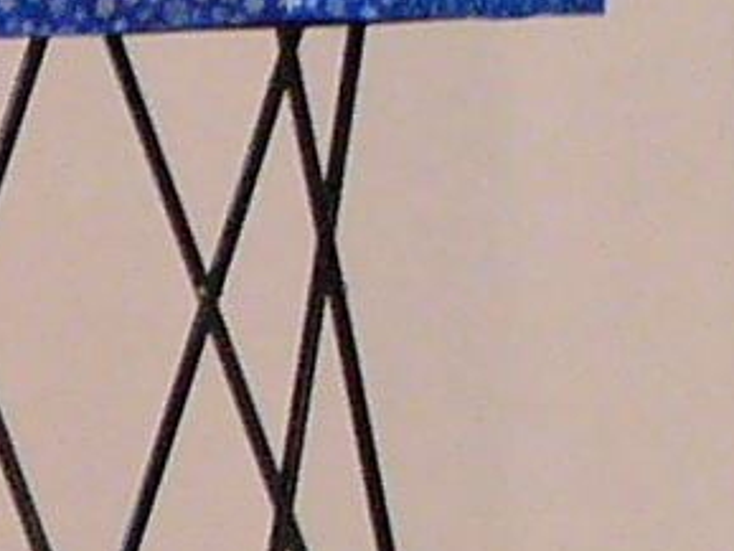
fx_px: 14022
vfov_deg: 2.2
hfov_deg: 2.9
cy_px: -307
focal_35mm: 661
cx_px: -1788
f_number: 2.8
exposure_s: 1/40
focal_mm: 13.8
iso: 200
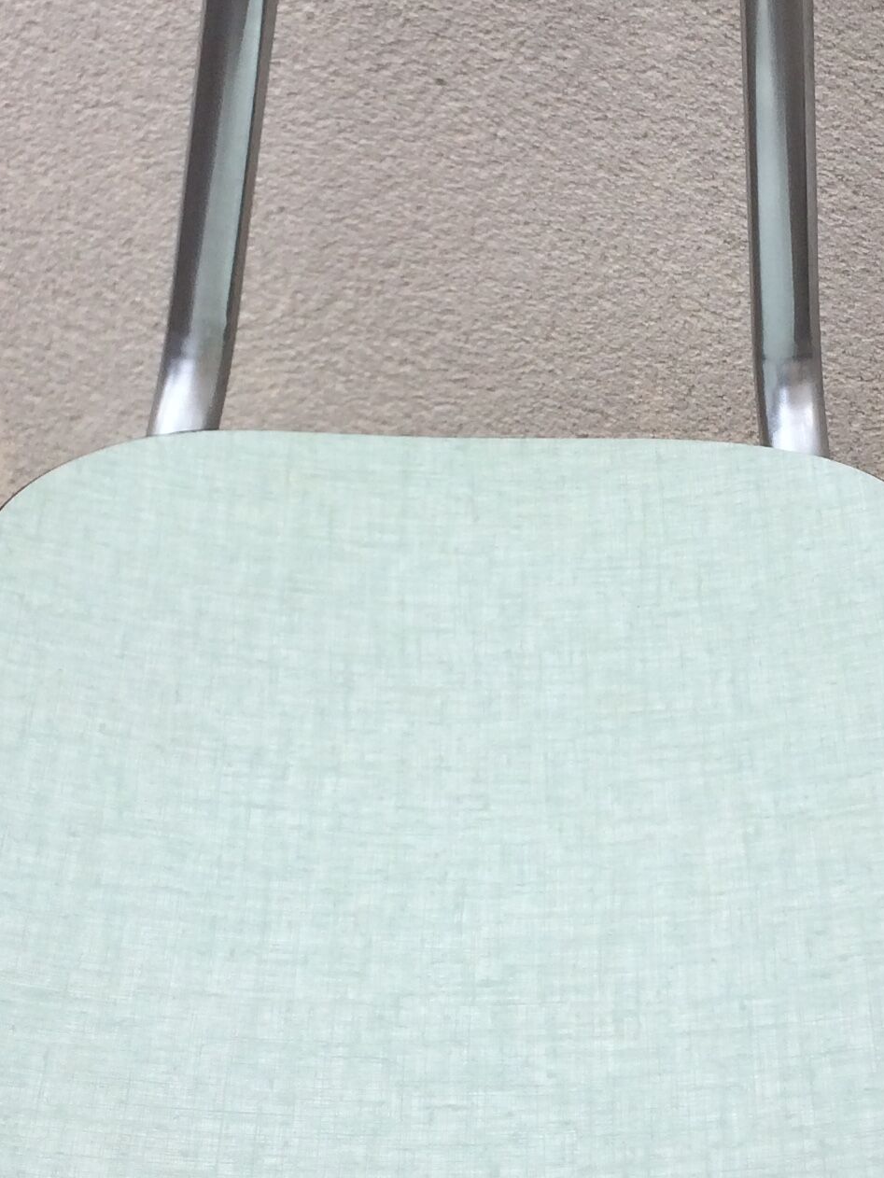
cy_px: 446
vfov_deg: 25.9
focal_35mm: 75
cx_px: 680
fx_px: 2553
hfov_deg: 19.5
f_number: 2.2
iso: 32
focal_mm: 4.15
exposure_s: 1/954
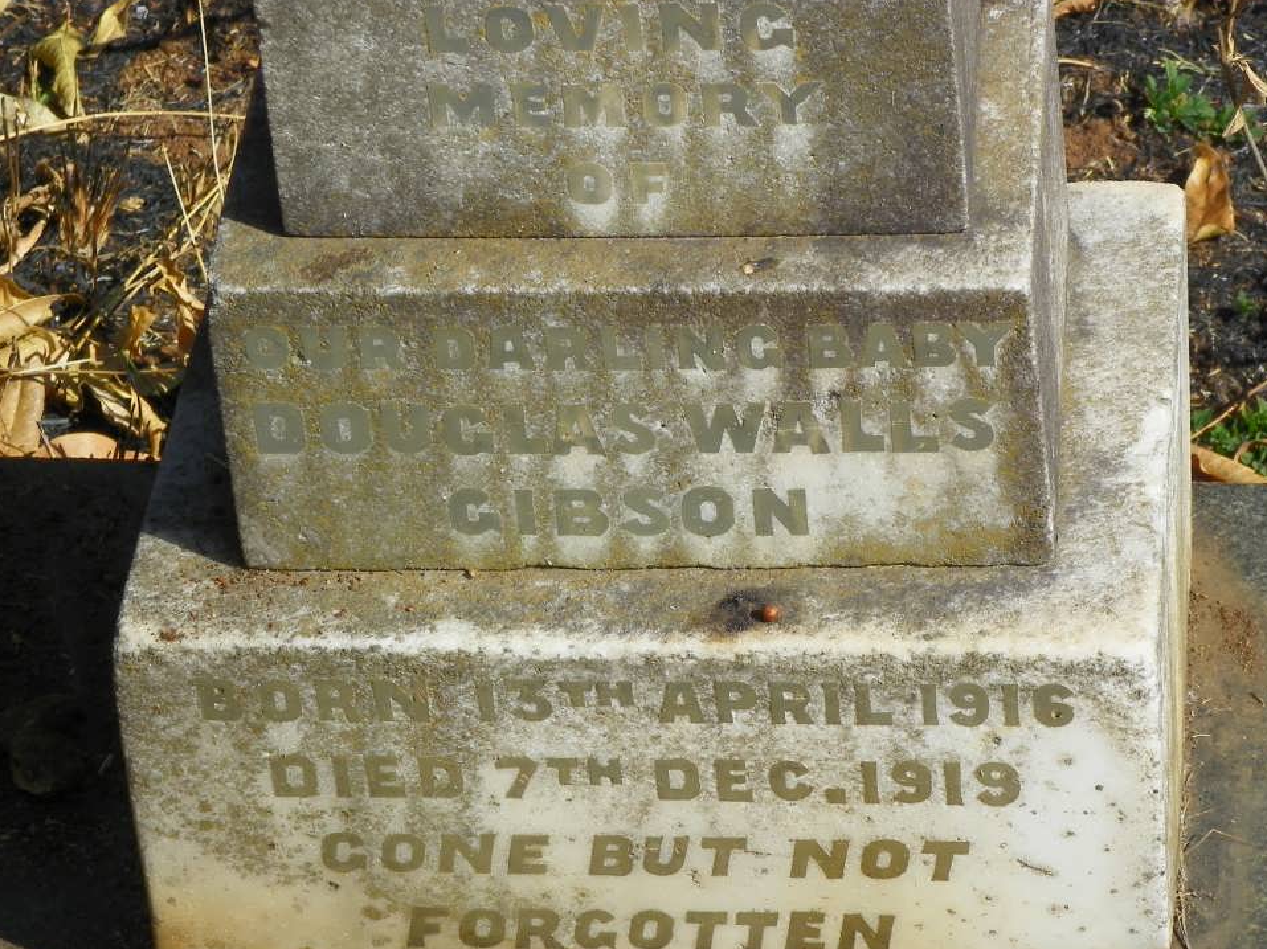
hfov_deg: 13.8
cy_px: 582
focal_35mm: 143
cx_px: 702
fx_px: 5232
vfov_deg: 10.4
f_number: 5.6
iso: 64
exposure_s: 1/200
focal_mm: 20.2
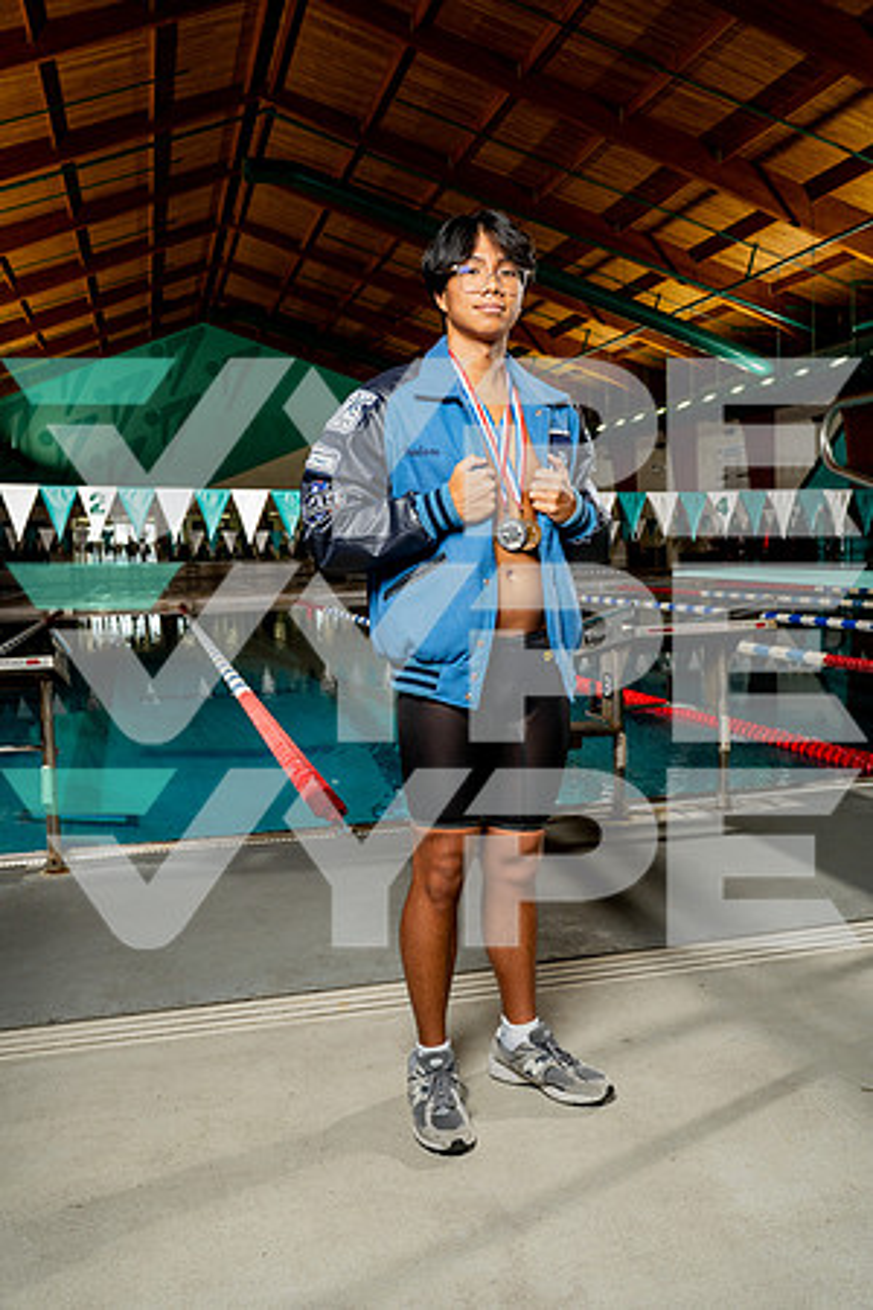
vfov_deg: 58.7
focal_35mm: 32
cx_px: 436
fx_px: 1164
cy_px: 655
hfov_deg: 41.1
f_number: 5.6
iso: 640
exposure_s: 1/250
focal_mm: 32
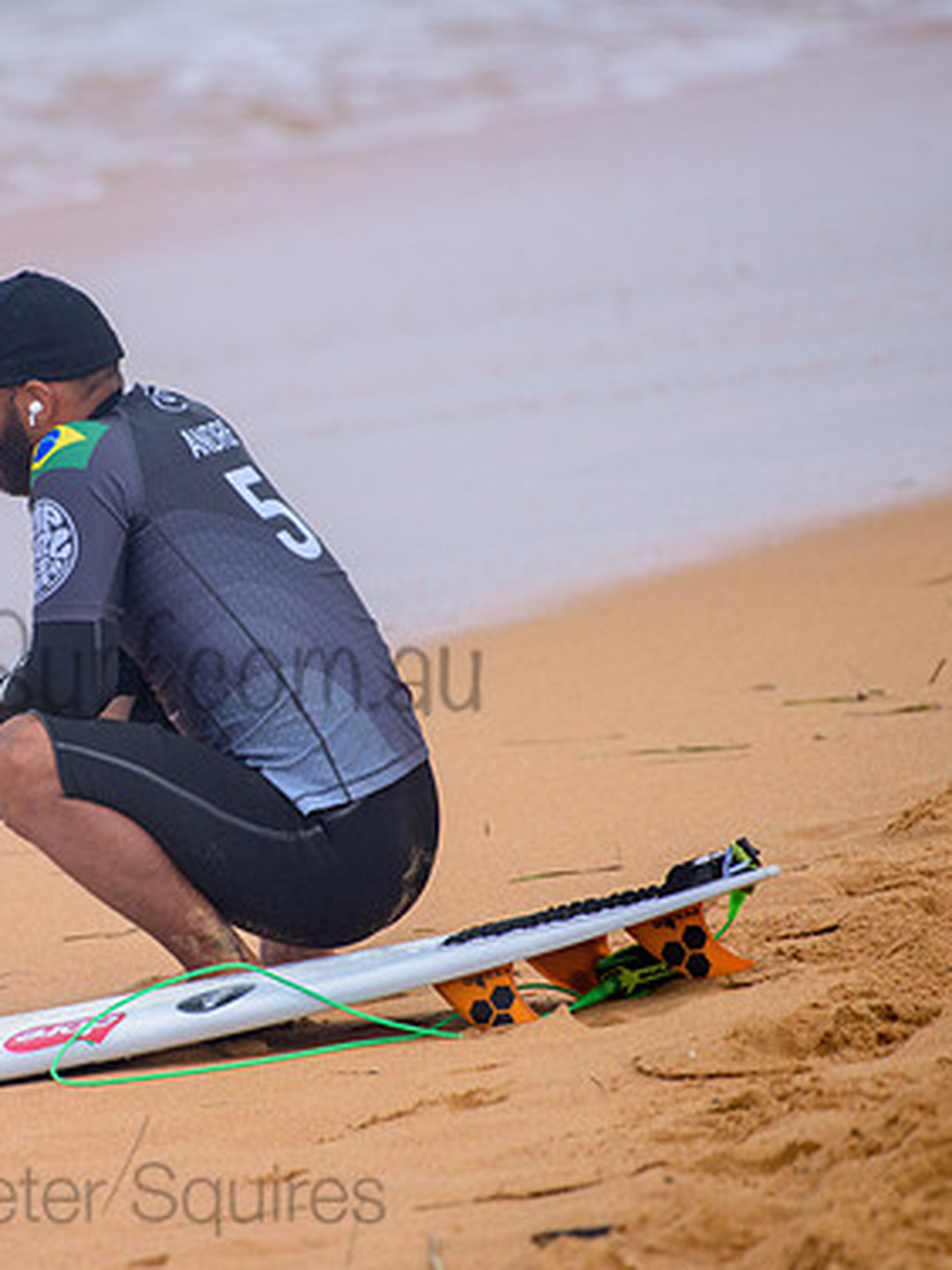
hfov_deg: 2.0
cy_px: 633
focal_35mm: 741
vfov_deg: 2.7
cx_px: 125
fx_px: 27172
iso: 400
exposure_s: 1/2000
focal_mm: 500
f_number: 5.6
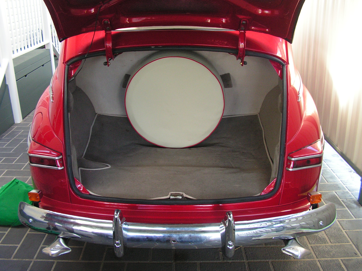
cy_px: 136
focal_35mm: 36
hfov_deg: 51.4
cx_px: 181
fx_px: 376
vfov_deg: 39.7
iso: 160
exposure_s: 1/40
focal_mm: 6
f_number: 3.2
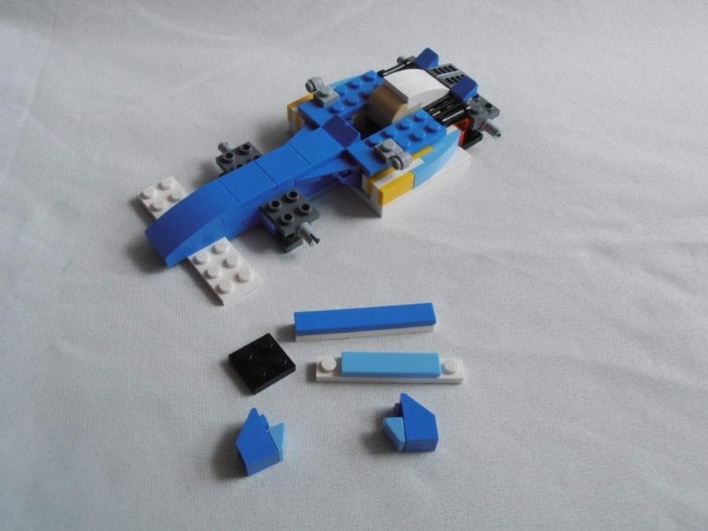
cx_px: 354
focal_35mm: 37
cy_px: 266
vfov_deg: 38.7
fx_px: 757
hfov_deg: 50.1
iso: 80
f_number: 3.9
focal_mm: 6.61
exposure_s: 1/250
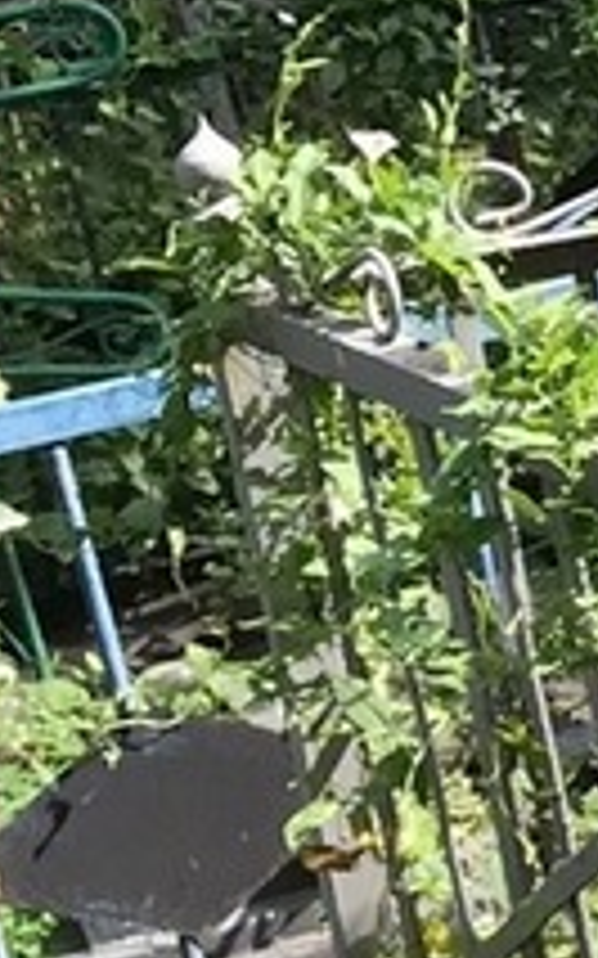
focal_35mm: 143
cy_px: 562
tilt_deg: -16.9
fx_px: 3731
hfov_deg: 7.4
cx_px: 2100
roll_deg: +5.0
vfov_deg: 14.6
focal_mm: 3.99
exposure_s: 1/541
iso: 20
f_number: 1.8
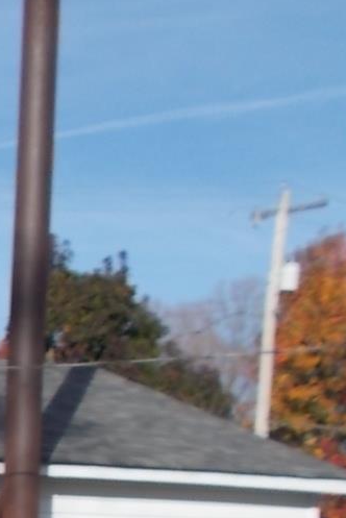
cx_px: -346
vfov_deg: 21.8
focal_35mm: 87
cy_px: 602
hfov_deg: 13.5
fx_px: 1252
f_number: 8
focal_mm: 4.6
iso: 80
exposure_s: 1/160
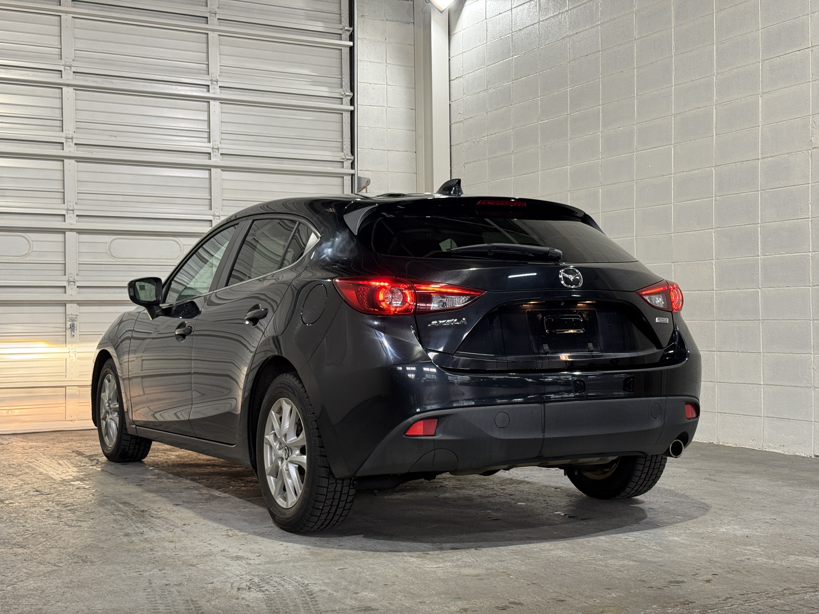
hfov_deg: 39.7
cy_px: 307
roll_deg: -0.3
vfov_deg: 30.3
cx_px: 410
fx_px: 1136
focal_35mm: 48
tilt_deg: +0.6
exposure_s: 1/60
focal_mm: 6.76
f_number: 1.78
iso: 80
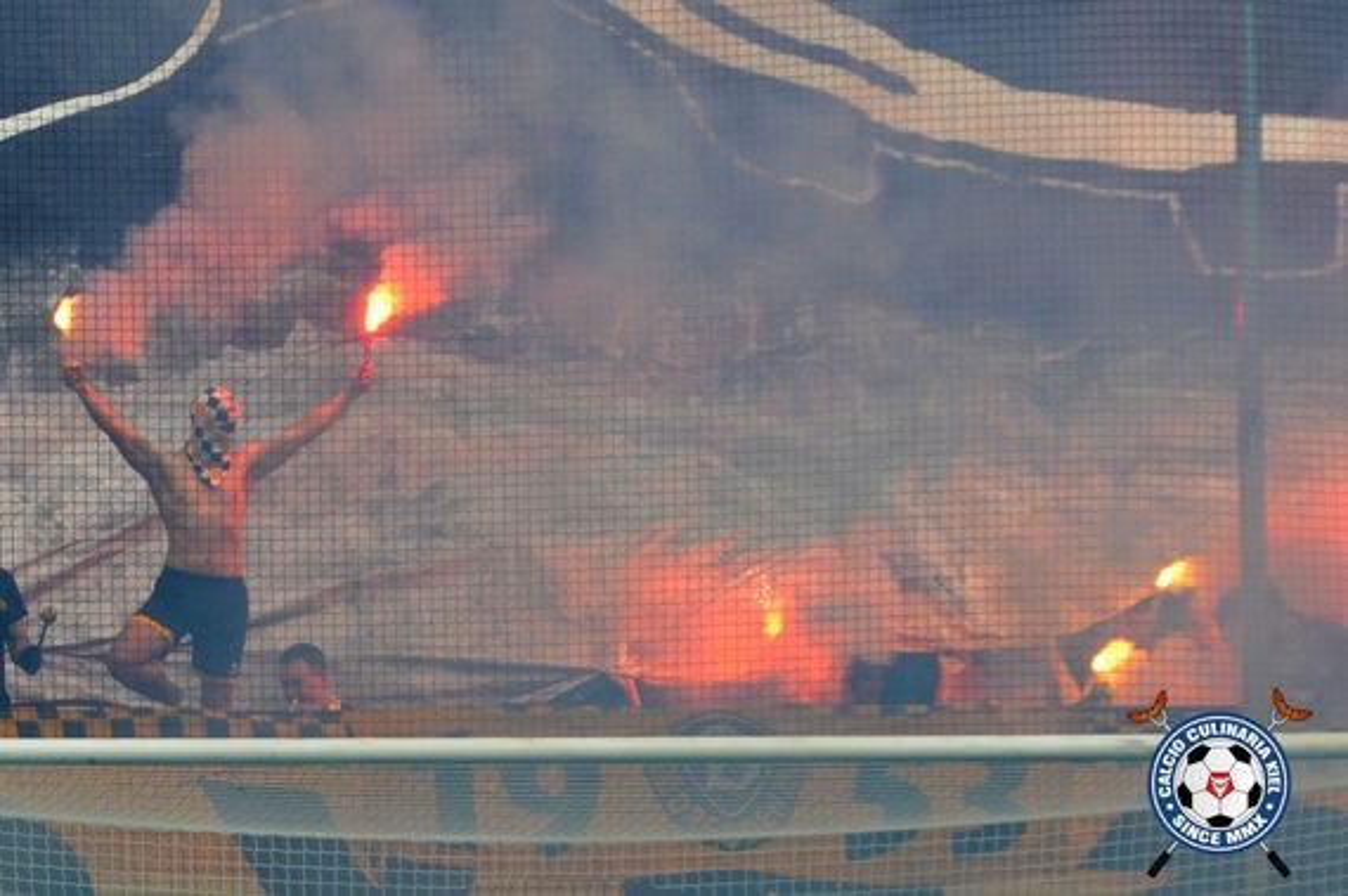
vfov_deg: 4.6
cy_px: 448
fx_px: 11223
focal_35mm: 300
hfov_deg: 6.9
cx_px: 674
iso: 640
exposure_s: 1/1600
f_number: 7.1
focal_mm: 200
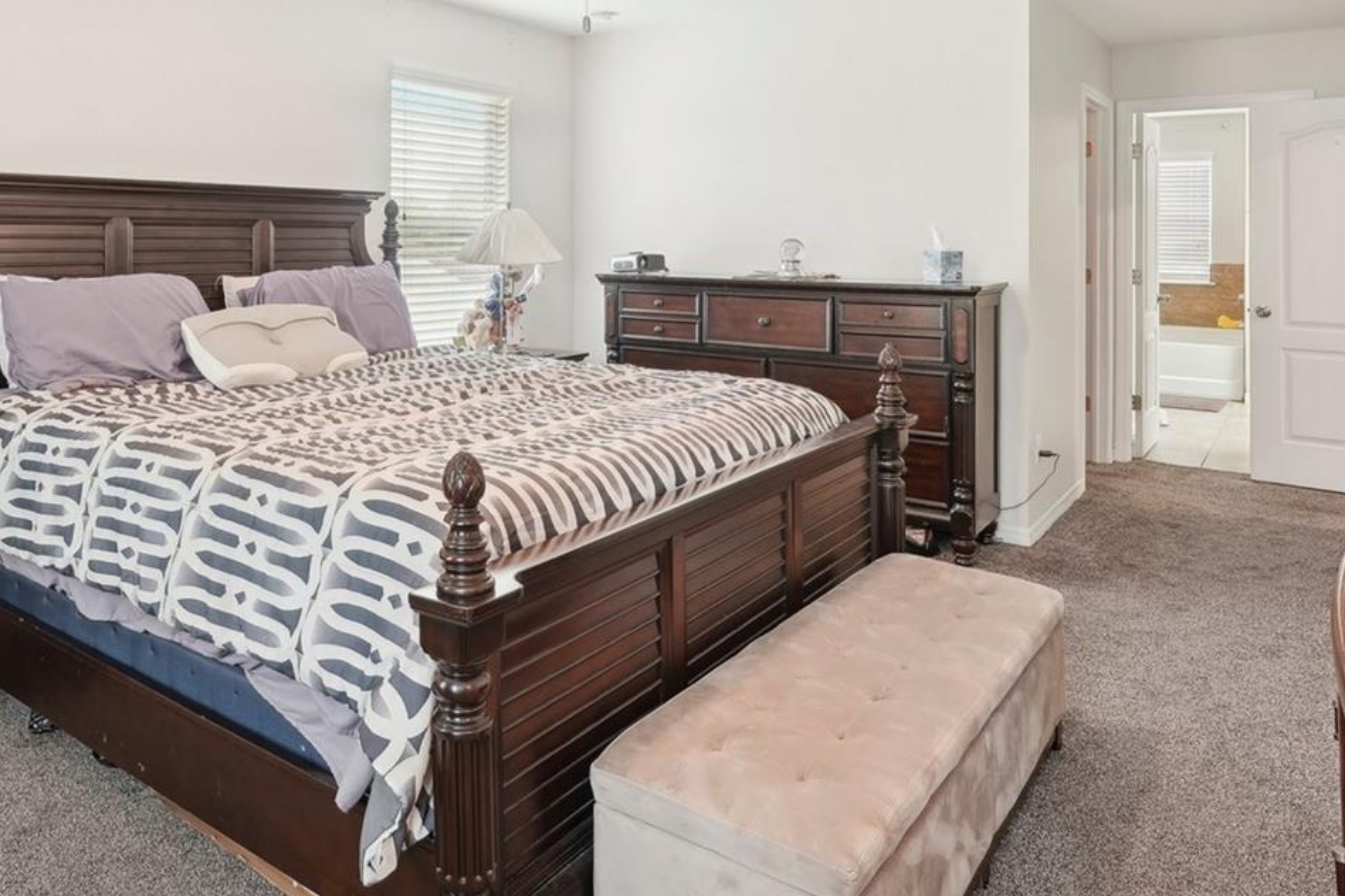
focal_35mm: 27
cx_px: 472
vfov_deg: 46.7
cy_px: 257
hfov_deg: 66.0
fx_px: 1009
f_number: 8
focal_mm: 16
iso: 400
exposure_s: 1/8
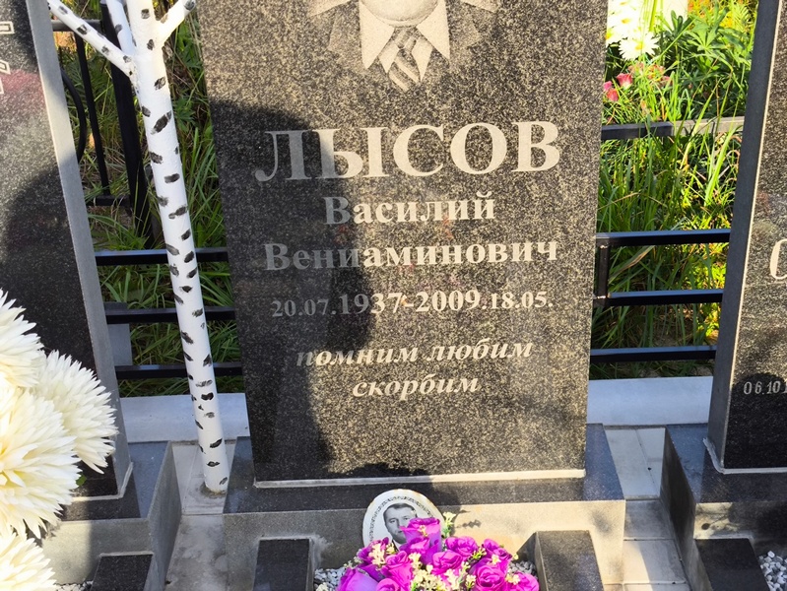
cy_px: 296
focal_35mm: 50
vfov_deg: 29.1
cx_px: 394
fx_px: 1137
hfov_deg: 38.2
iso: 50
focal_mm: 4.71
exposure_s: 1/411
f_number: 1.7
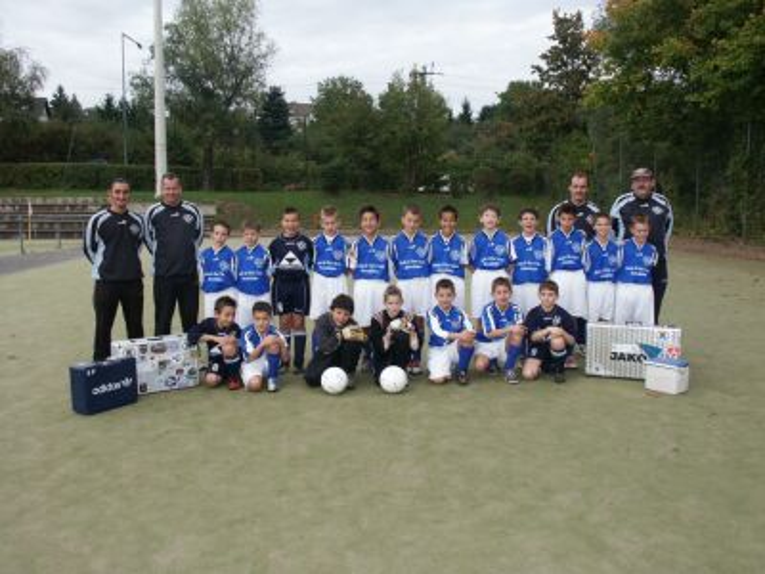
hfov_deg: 56.8
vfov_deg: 44.2
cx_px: 382
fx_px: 707
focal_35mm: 32
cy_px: 287
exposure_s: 1/350
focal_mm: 8.3
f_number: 4
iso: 200
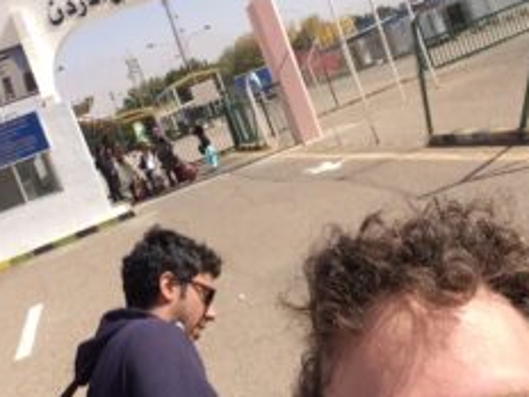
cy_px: 178
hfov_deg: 33.8
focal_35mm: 57
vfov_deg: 25.6
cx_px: 253
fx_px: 871
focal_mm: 2.15
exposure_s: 1/1779
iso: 50
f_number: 2.4
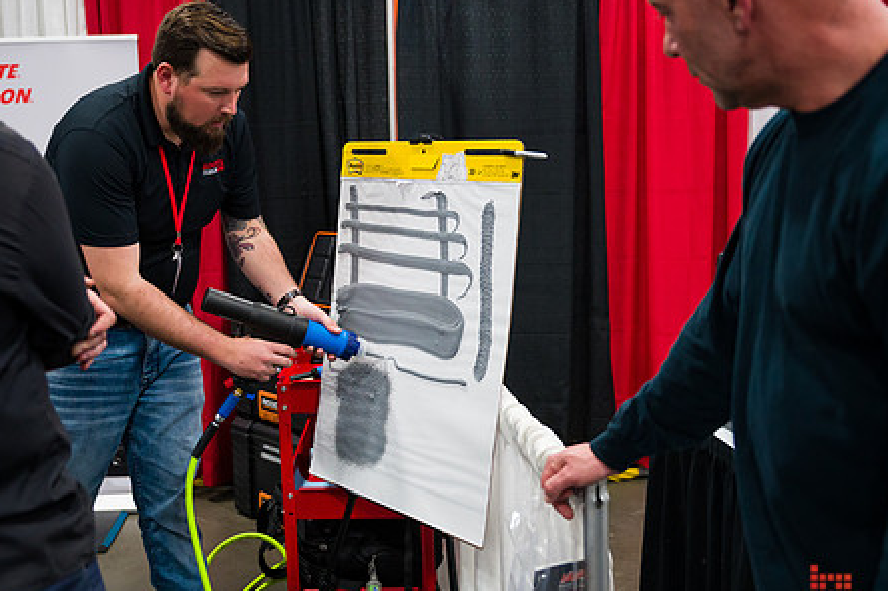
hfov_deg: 46.2
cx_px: 370
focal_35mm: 42
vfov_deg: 31.8
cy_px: 281
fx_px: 1035
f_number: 3.2
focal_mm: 32
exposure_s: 1/320
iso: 3200
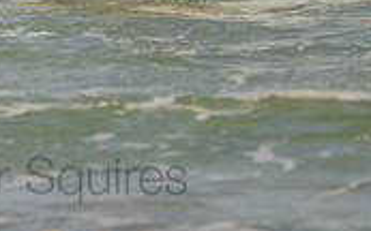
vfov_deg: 0.6
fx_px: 21176
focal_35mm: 2095
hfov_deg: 1.0
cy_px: -272
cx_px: 162
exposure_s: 1/2000
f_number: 5.6
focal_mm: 500
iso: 100
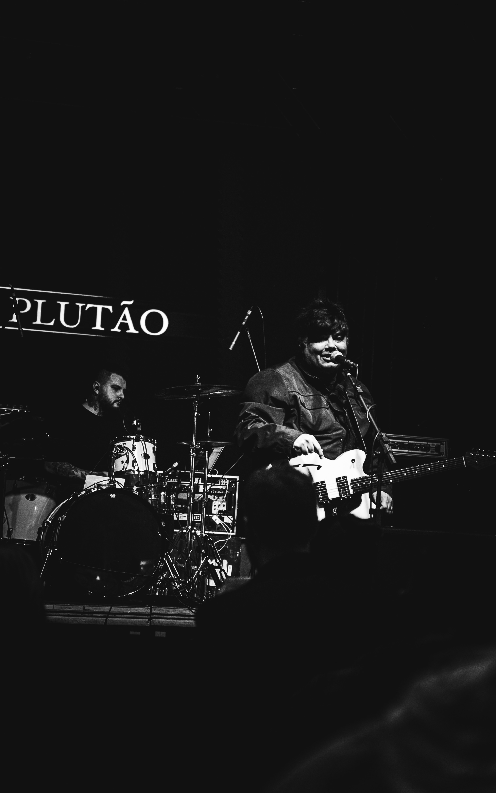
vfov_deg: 23.3
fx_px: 1925
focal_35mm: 89
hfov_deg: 14.7
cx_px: 249
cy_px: 397
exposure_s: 1/100
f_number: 2.8
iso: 400
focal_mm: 58
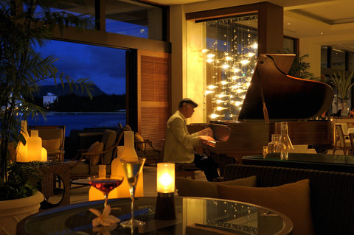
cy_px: 118
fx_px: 511
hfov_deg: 38.2
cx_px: 177
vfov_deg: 25.9
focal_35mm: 52
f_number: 11
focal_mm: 52
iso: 500
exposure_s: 1/1.3
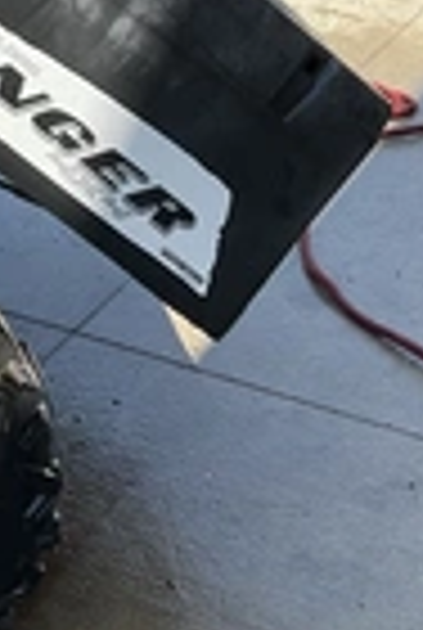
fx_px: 1508
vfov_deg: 22.7
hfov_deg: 15.2
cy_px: 0
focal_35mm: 86
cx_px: -130
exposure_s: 1/719
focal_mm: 3
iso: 25
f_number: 1.8
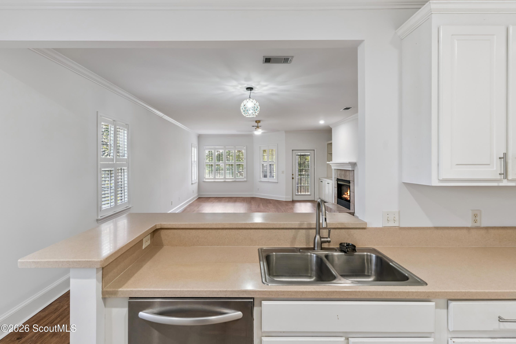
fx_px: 244
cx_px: 258
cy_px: 172
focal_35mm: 17
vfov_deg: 70.5
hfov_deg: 93.3
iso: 250
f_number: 8
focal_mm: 17
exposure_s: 1/10
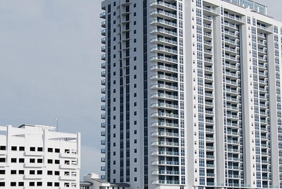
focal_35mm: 75
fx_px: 589
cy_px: 136
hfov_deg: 26.9
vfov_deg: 18.1
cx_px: 139
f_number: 9
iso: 100
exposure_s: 1/320
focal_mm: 23
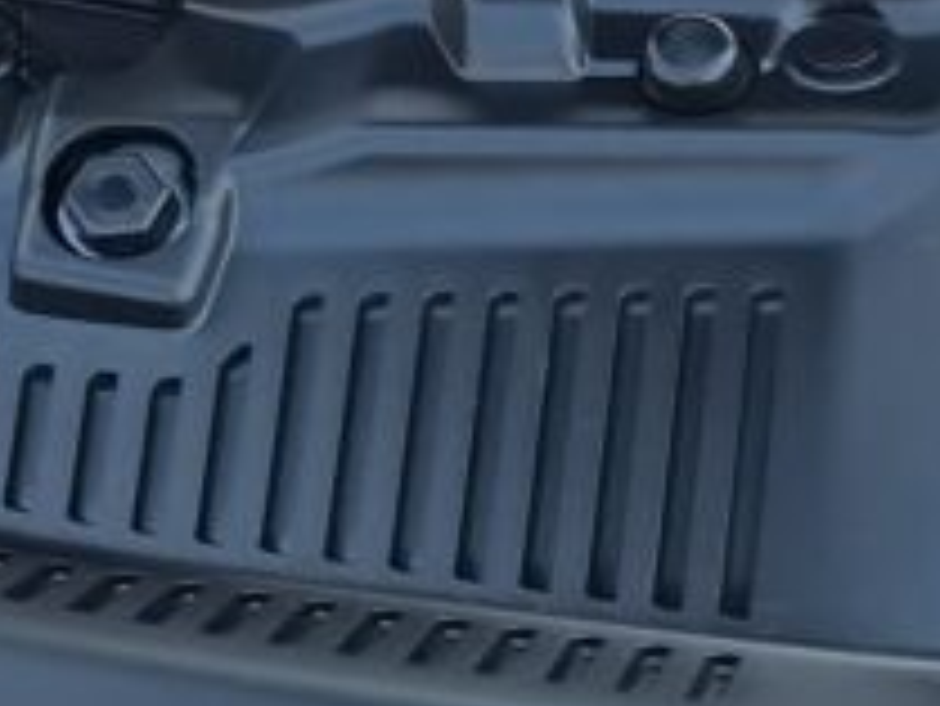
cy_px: 441
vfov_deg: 8.1
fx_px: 4999
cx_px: 1381
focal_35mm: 184
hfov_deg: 10.4
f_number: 1.8
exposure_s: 1/232
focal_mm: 6.7
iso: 50
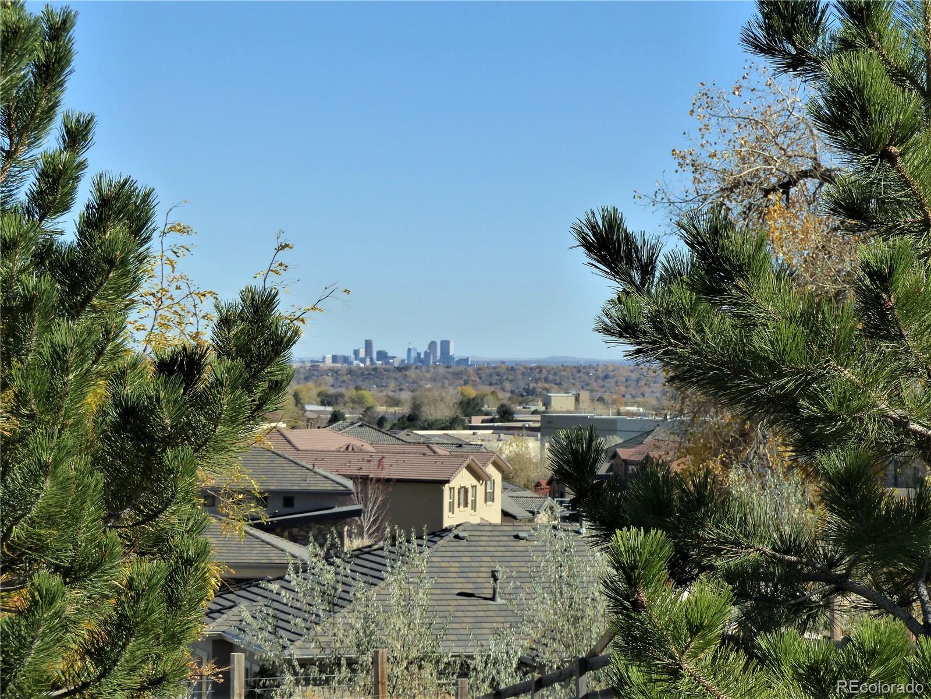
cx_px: 466
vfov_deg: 12.5
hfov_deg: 16.6
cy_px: 350
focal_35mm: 119
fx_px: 3201
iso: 160
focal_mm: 21.4
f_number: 4
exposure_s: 1/1000
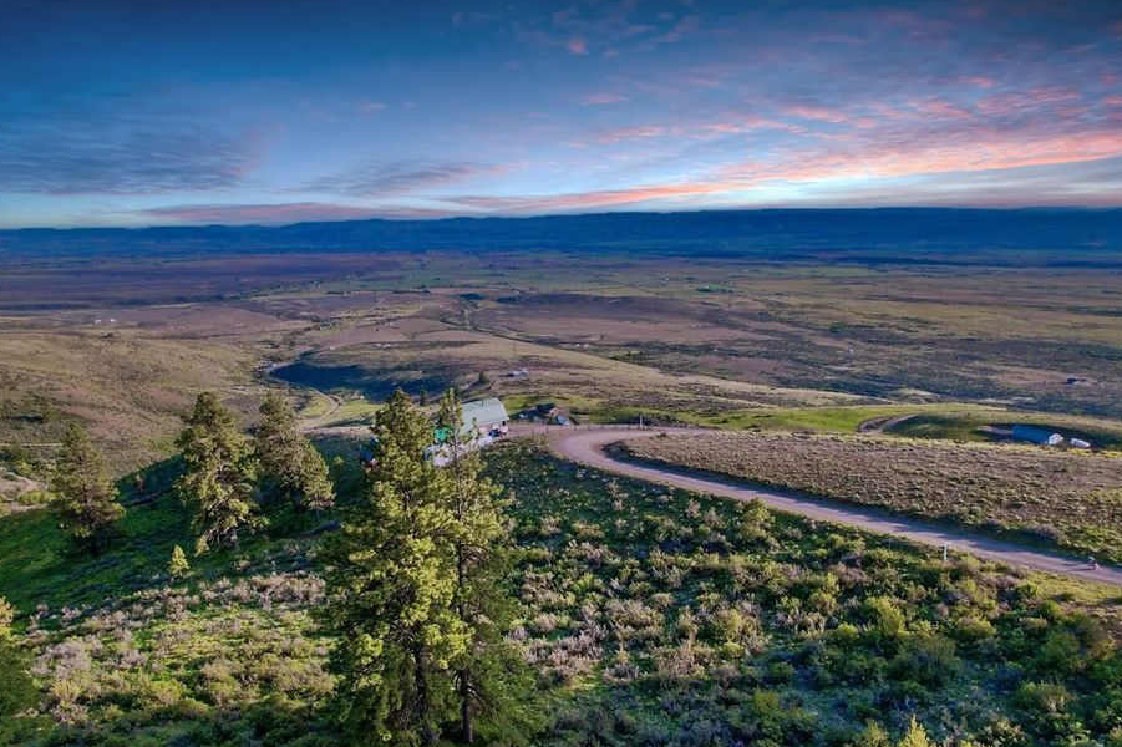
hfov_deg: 71.5
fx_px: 779
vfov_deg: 51.2
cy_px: 407
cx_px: 569
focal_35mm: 25
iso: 100
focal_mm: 8.38
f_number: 2.8
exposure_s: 1/80
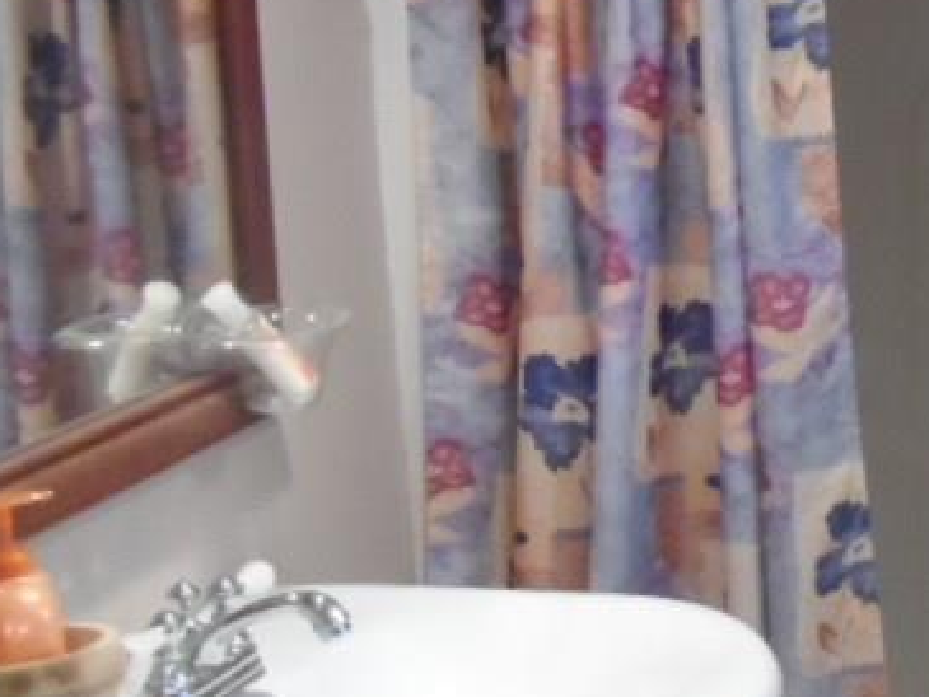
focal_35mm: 73
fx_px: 1960
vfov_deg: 20.2
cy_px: 369
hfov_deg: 24.4
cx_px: 1087
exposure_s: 1/90
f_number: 3.2
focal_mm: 4.3
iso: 800
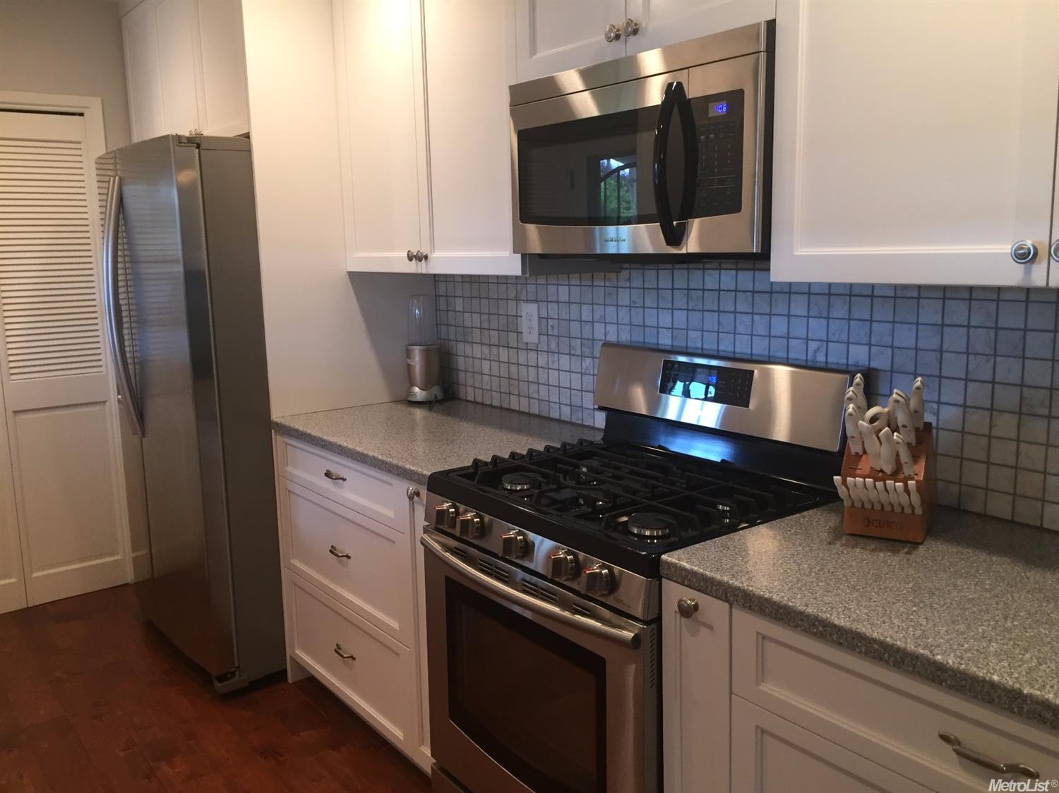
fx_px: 887
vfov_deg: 48.2
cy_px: 396
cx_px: 530
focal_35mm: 29
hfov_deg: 61.7
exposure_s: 1/30
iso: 100
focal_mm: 4.15
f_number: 2.2
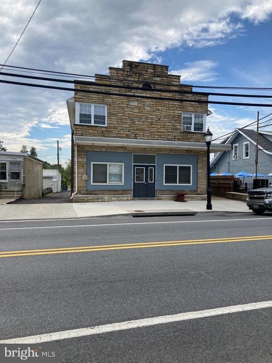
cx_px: 136
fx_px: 293
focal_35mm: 28
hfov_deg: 49.7
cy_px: 182
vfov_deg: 63.5
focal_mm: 3.99
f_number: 1.8
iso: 20
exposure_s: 1/1779
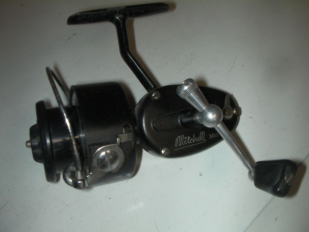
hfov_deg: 49.0
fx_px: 339
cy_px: 116
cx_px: 154
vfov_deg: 37.7
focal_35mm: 38
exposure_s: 1/30
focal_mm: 6.3
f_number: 5.6
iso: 200
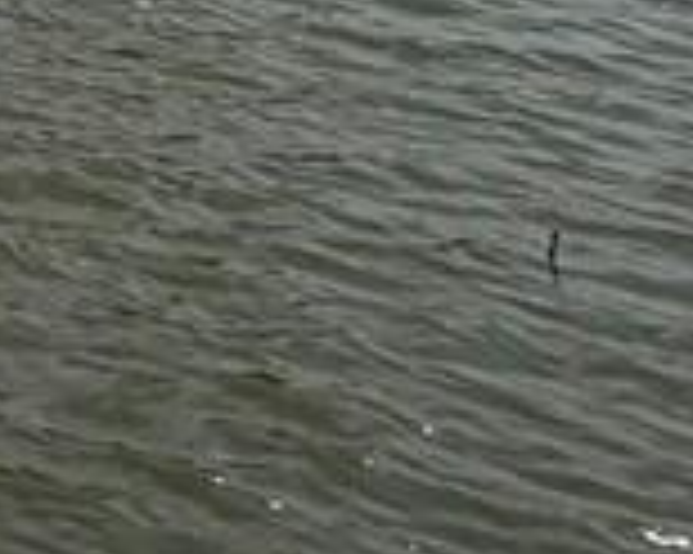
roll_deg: -0.4
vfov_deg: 13.3
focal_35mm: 91
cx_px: -1210
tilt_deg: +4.5
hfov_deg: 12.6
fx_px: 1865
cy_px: -698
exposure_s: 1/2717
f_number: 2.2
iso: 20
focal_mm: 2.22
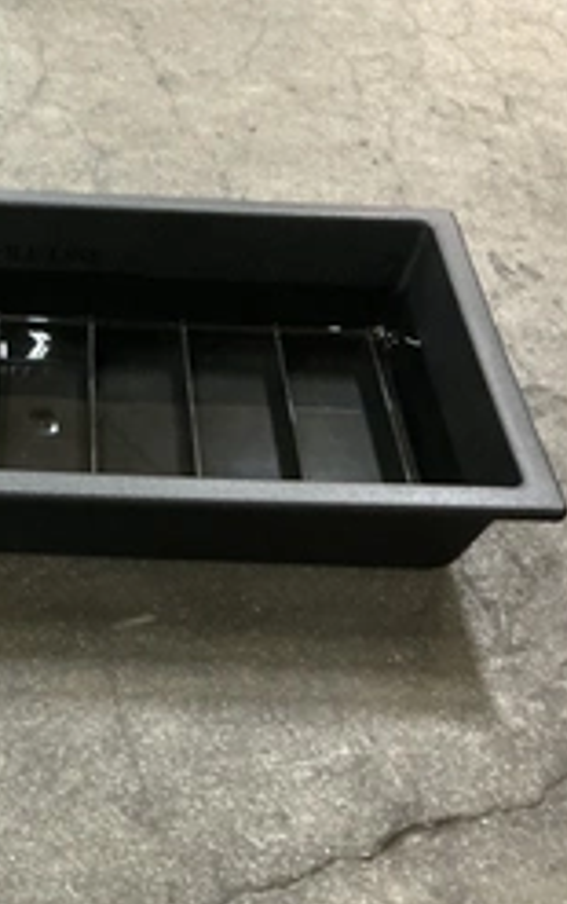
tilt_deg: -45.8
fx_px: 1183
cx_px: 66
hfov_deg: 26.1
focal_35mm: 48
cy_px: 509
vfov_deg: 41.7
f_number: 1.8
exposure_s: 1/30
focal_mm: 3
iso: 400
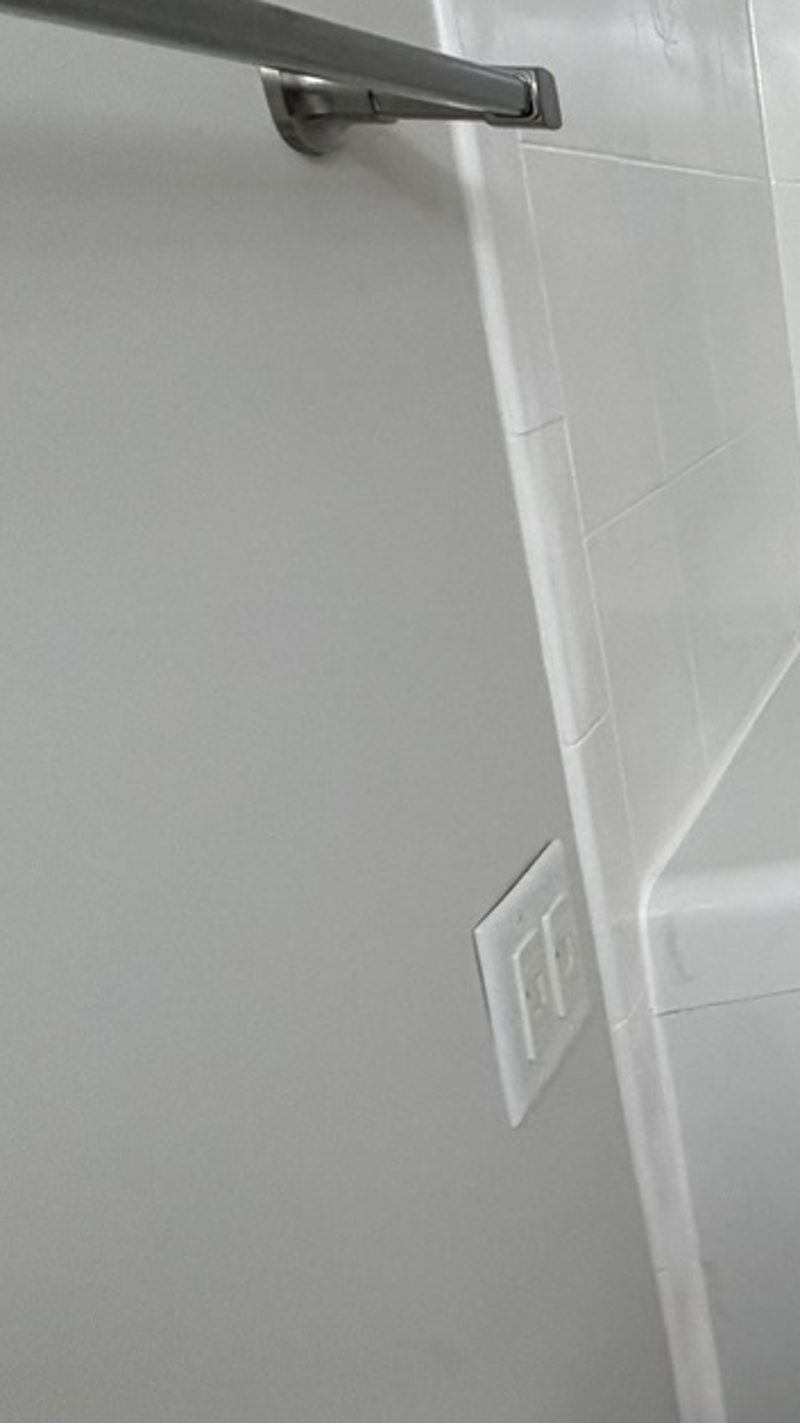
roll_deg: -1.3
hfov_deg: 20.2
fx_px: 1321
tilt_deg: -14.2
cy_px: 557
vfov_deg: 56.1
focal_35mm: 35
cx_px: 1534
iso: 250
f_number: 2.2
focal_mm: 2.22
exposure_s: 1/120
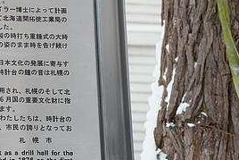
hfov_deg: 14.6
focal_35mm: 134
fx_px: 892
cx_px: -69
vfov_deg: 10.2
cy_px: 43
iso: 125
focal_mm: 46.1
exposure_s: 1/125
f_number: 2.8
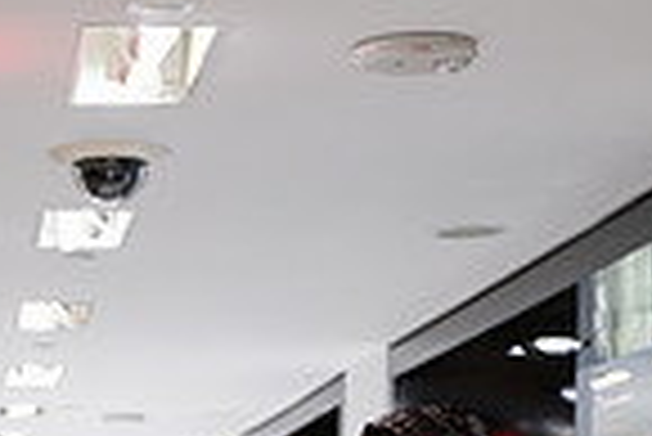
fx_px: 2429
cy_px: 776
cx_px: -33
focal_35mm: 134
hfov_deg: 15.0
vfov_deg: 9.8
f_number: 3.2
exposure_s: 1/160
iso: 640
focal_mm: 32.5
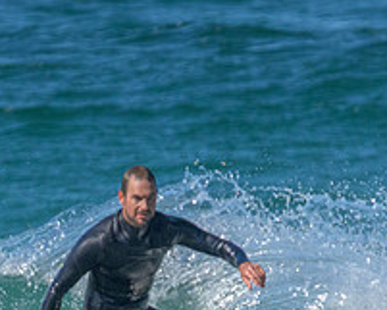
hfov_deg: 0.9
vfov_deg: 0.7
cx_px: 186
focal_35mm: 2068
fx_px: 23698
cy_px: 448
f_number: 11
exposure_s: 1/2000
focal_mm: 630
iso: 2200
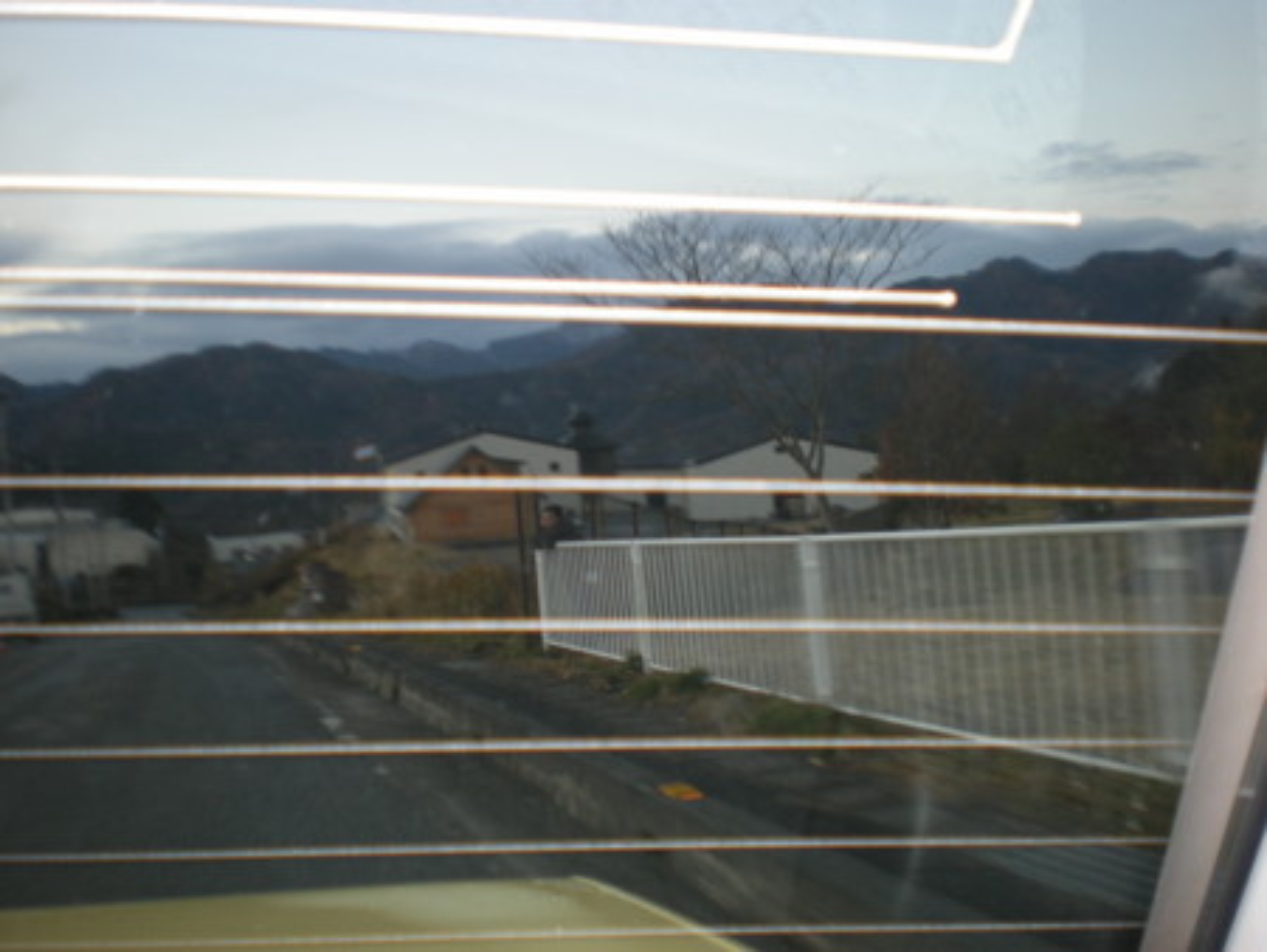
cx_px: 634
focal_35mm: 38
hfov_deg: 49.0
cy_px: 476
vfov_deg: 37.8
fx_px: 1392
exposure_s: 1/30
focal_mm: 6.3
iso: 68
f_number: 3.1
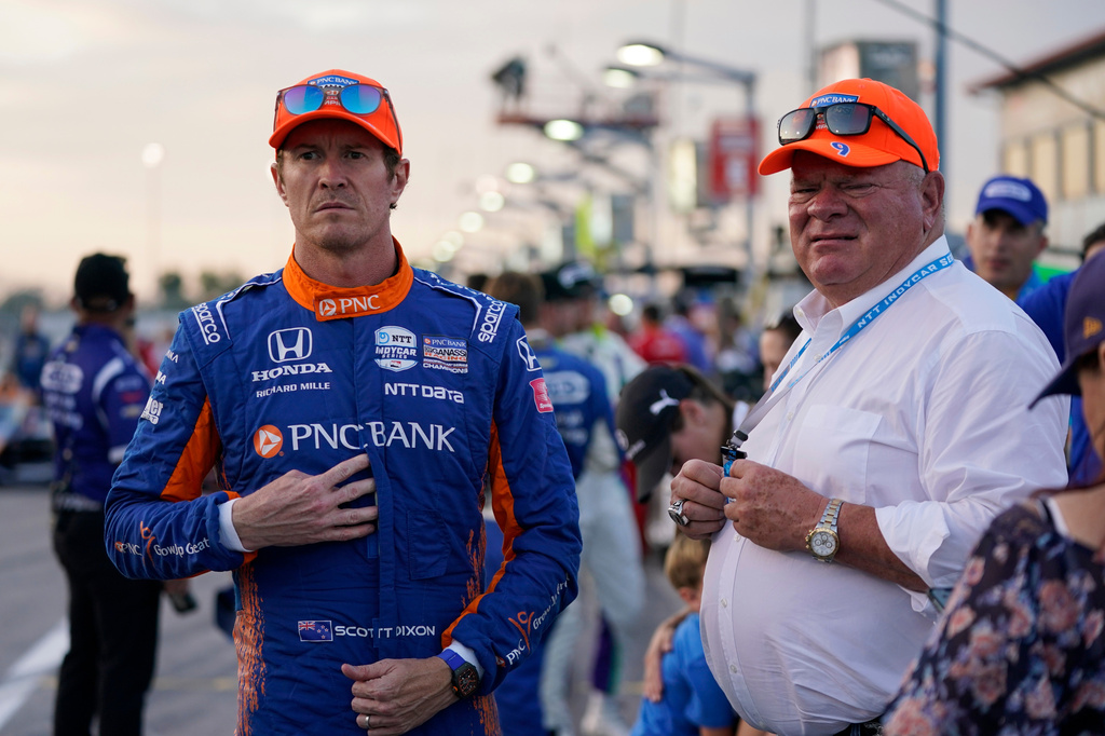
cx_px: 552
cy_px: 368
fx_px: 2547
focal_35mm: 83
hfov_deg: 24.5
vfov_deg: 16.4
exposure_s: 1/1000
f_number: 2.8
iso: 500
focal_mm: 83
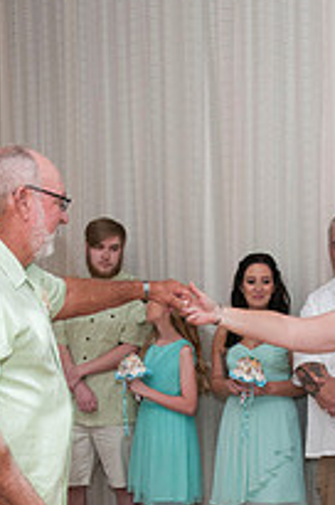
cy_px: 458
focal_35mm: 79
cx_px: 223
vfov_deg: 24.9
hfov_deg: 17.2
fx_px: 1106
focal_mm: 24
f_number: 5.6
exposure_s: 1/250
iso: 400
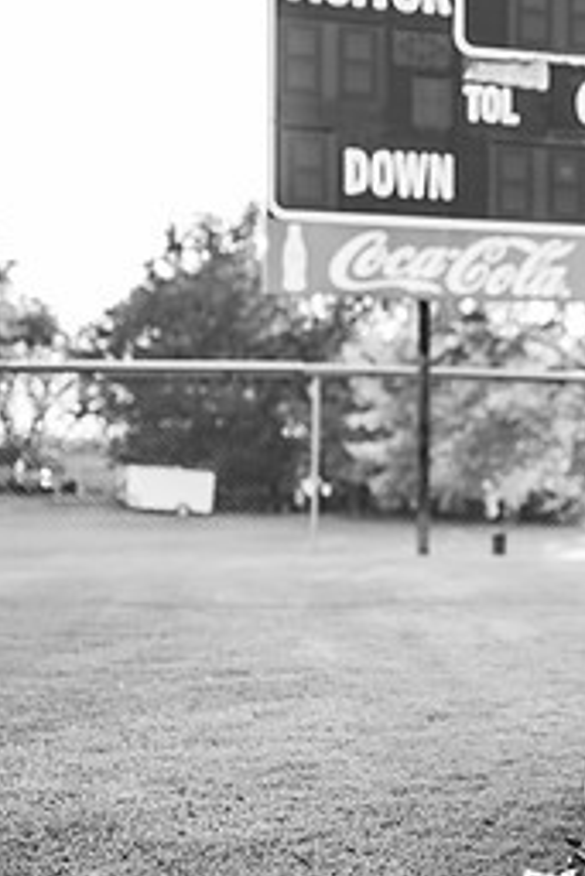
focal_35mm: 58
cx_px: 640
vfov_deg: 34.4
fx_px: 1412
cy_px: 482
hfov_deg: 22.2
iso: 125
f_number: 2
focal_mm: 24
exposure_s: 1/500
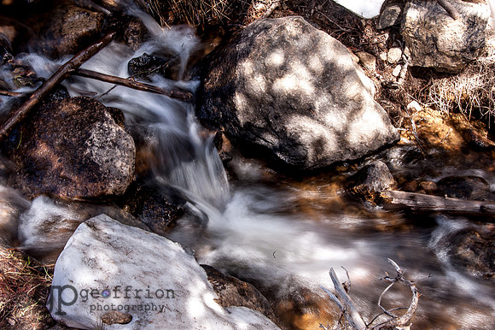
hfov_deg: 39.6
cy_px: 165
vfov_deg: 27.0
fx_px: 687
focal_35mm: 50
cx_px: 248
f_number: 29
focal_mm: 50
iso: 250
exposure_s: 1/2.5
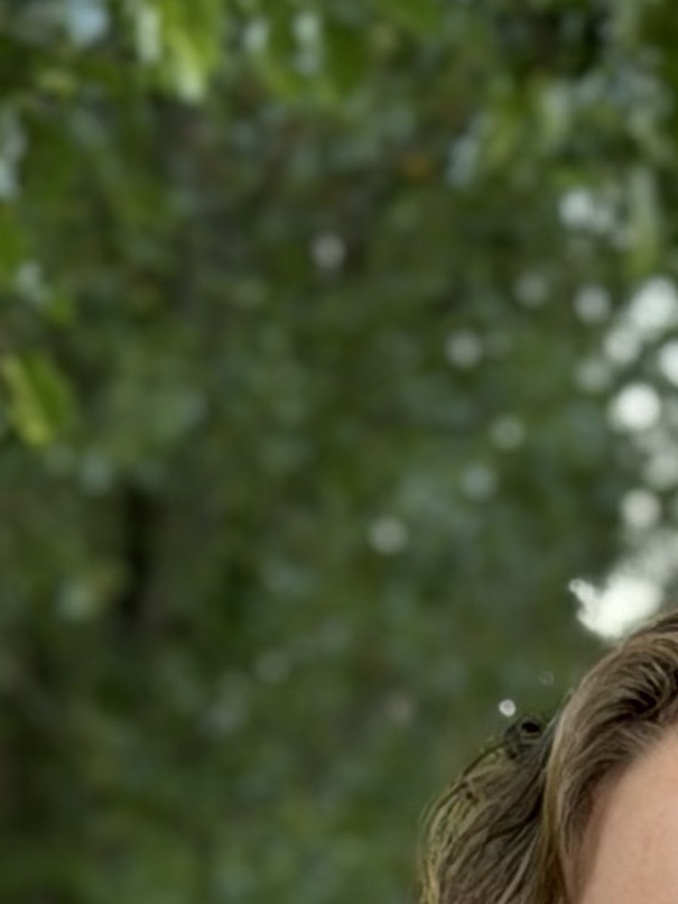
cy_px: 2210
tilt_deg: -12.1
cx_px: 787
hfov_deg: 6.2
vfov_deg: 7.7
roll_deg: +0.9
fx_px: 6264
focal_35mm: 240
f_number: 1.78
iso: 64
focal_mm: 6.76
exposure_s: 1/161
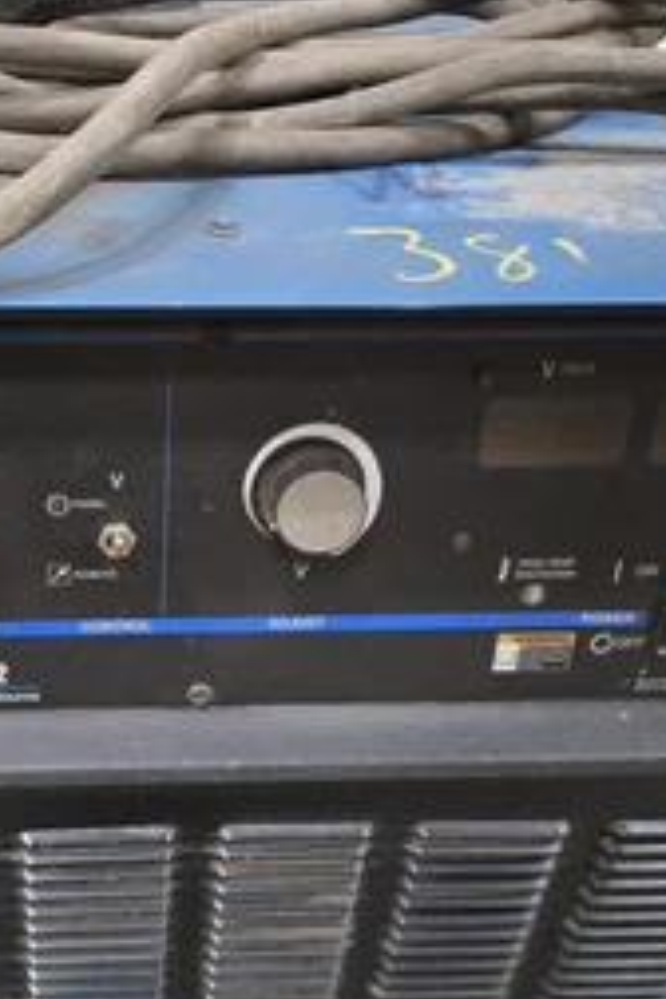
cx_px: 119
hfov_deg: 33.9
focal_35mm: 38
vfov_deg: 50.5
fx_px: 1054
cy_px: 567
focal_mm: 5.4
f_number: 1.8
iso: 800
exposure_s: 1/120
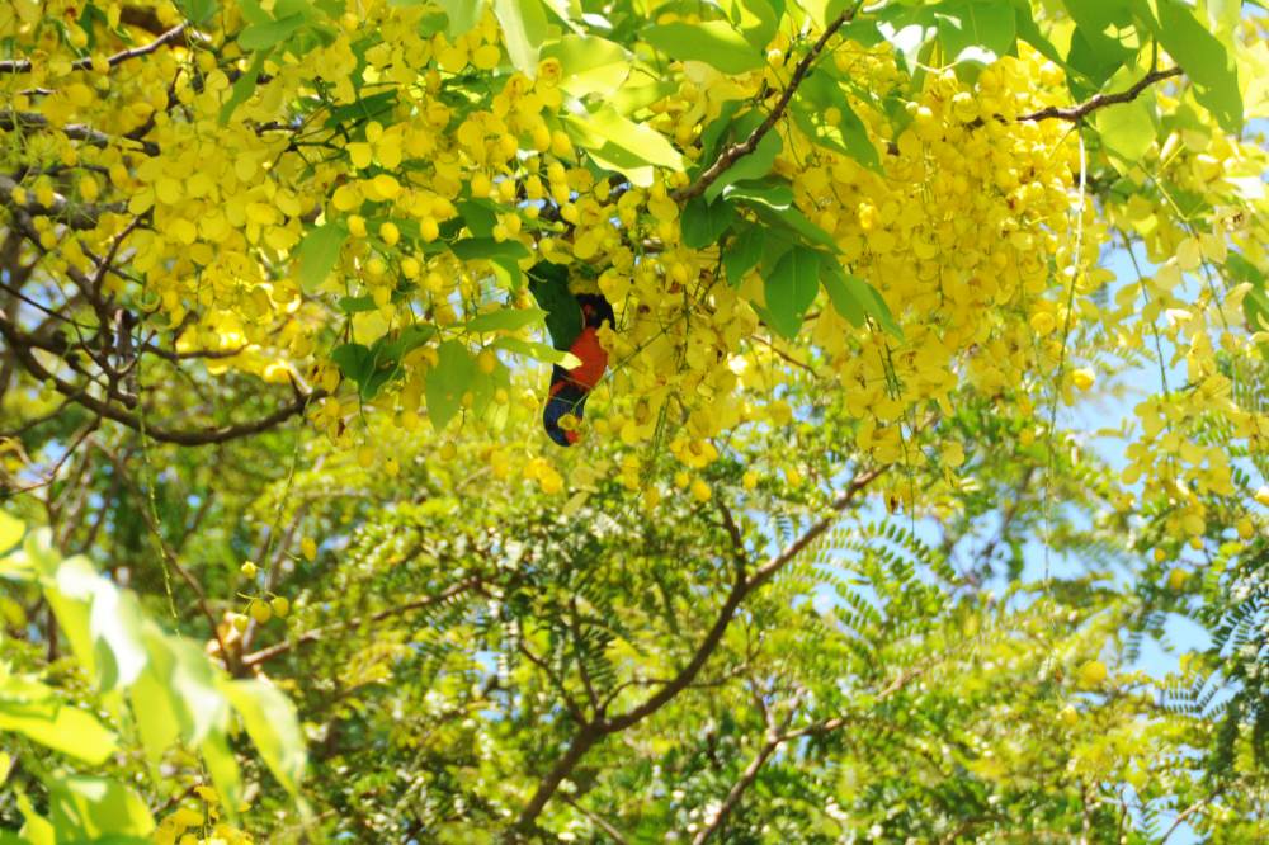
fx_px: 10571
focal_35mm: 300
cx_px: 634
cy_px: 422
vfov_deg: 4.6
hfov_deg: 6.9
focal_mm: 200
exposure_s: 1/400
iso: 250
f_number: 6.3
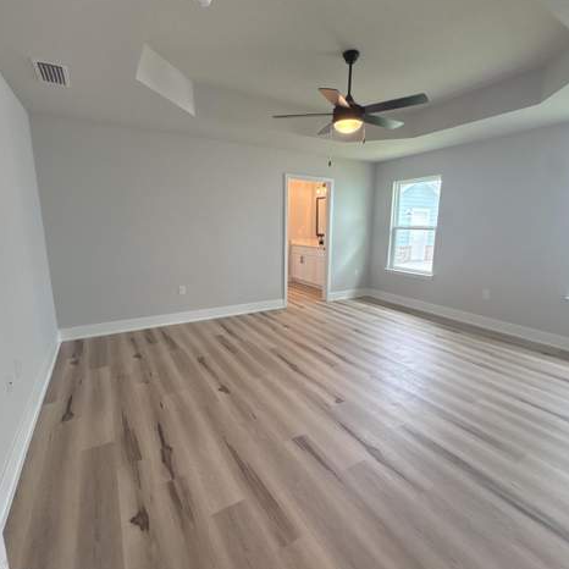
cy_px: 284
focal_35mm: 17
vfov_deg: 84.0
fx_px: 316
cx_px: 287
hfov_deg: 84.0
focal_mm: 2.22
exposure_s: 1/120
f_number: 2.2
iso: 200
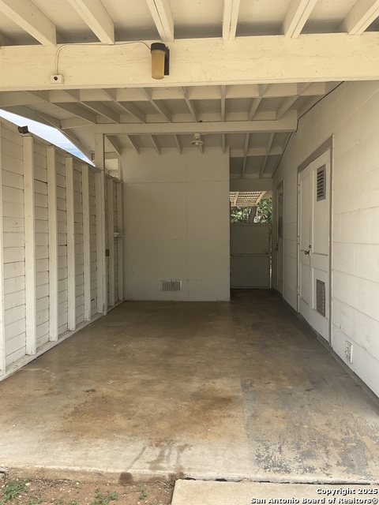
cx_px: 190
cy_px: 252
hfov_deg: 48.2
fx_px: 423
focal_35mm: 29
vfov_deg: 61.7
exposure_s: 1/593
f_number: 1.8
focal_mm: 3
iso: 16
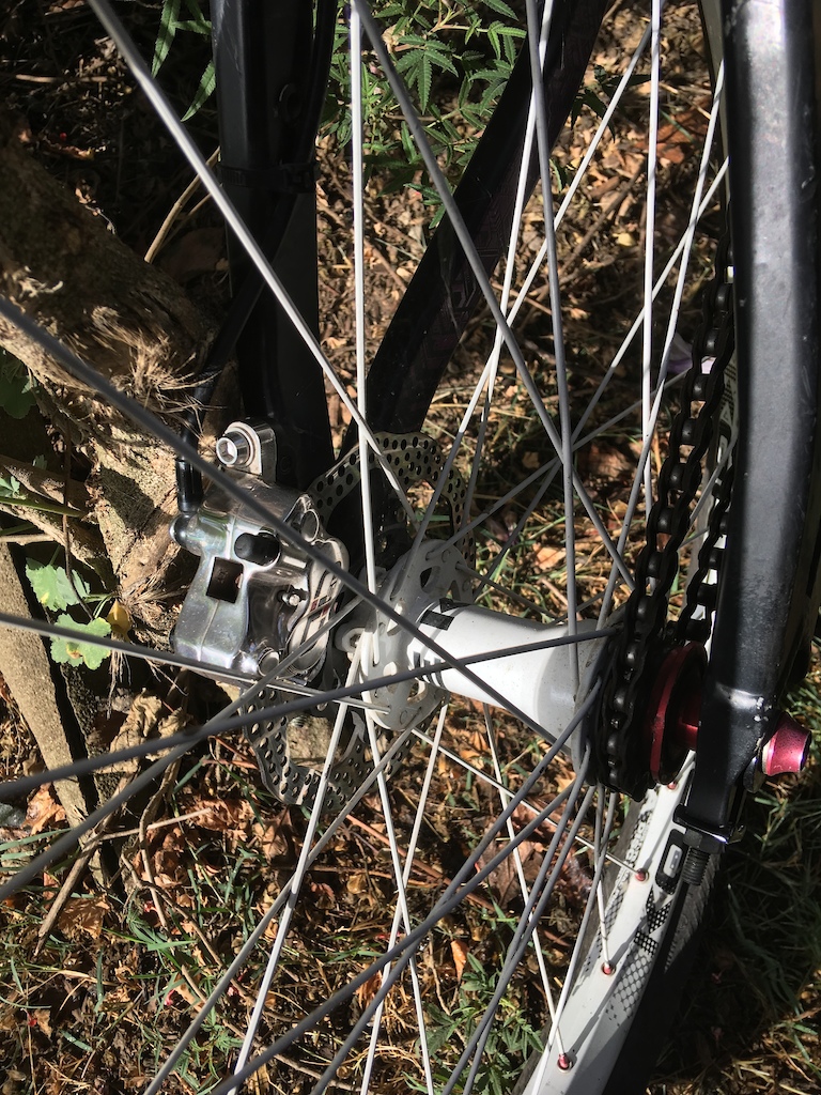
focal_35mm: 29
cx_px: 410
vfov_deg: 61.7
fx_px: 917
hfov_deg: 48.2
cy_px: 548
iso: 25
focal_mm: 4.15
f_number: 2.2
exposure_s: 1/874
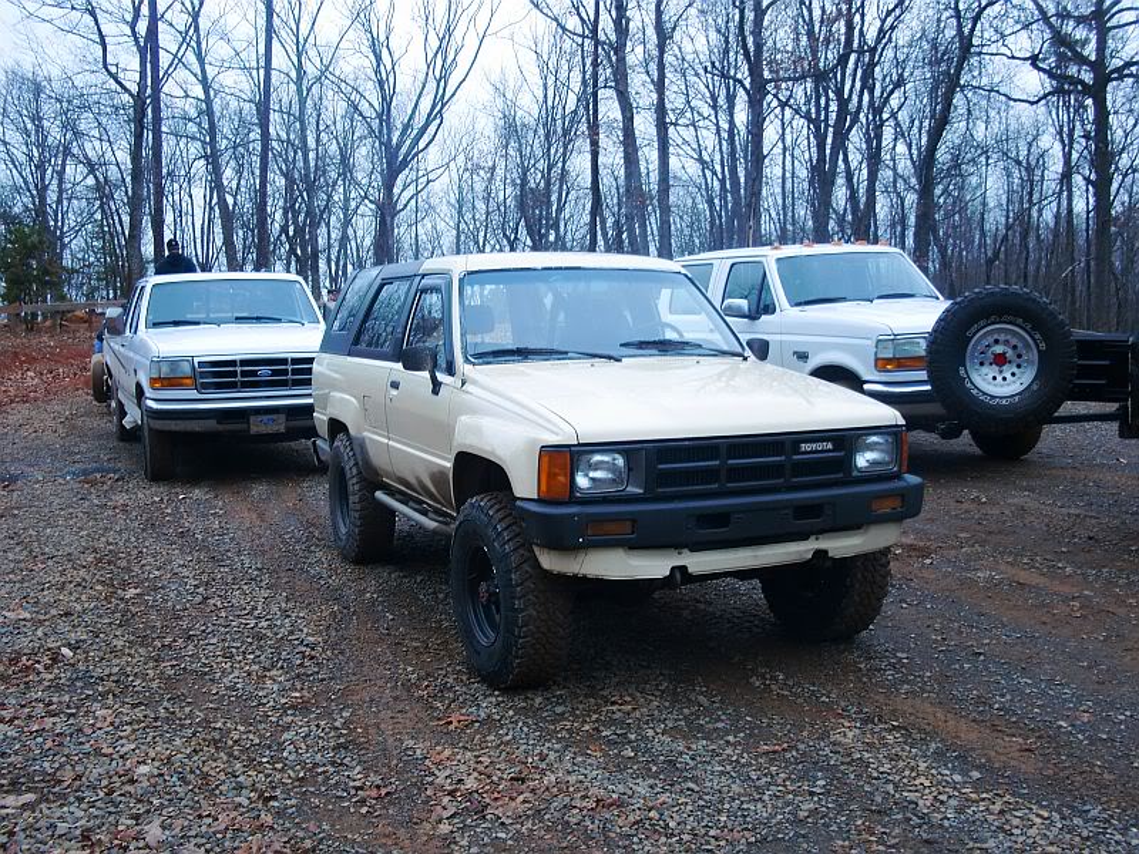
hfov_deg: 49.0
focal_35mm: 38
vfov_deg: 37.7
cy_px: 427
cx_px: 570
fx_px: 1250
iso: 64
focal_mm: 6.7
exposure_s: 1/80
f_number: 3.9
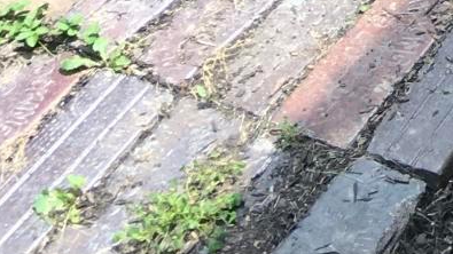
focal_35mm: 160
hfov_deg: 12.5
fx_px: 1921
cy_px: -859
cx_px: 765
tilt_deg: -15.2
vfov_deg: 6.0
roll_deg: +2.0
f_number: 2.2
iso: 25
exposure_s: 1/386
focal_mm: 4.15
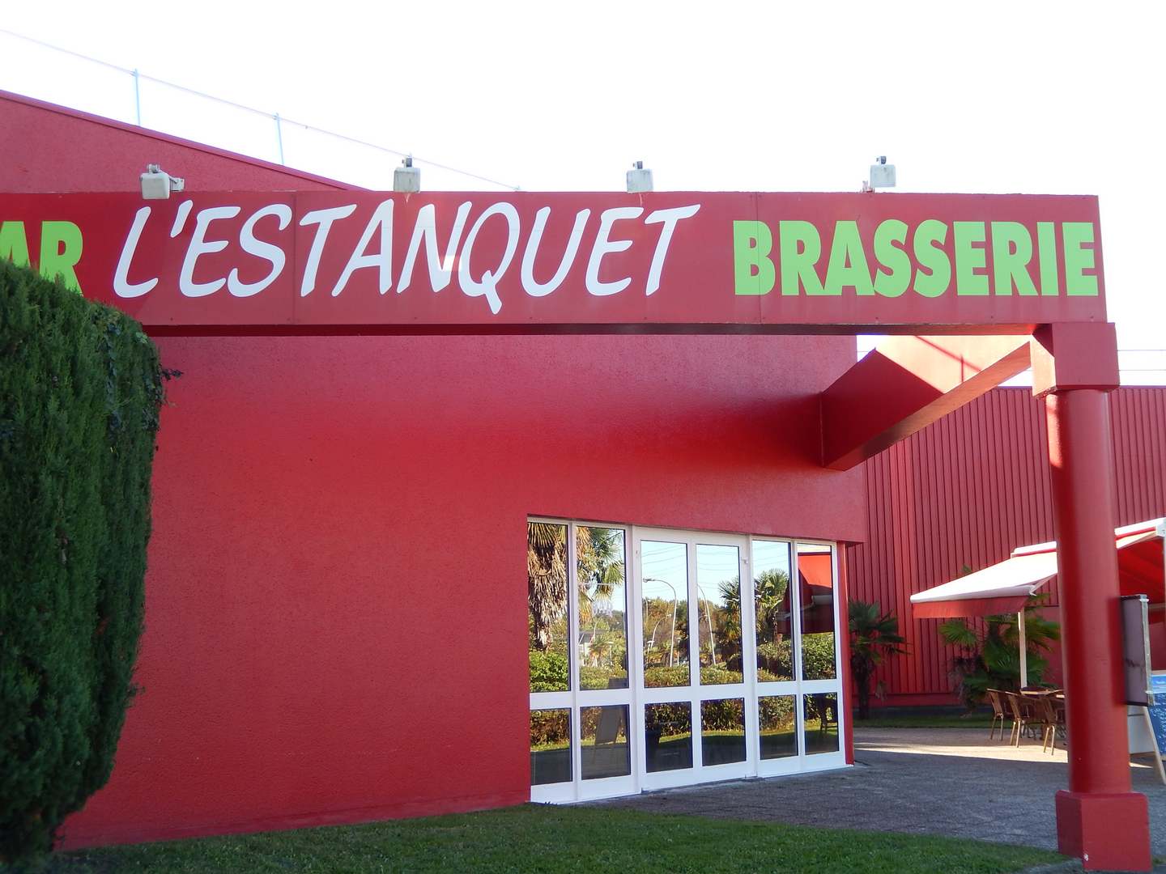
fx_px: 1516
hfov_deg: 42.1
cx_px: 583
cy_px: 437
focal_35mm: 45
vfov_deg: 32.2
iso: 125
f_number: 4.3
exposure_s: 1/160
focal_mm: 8.1
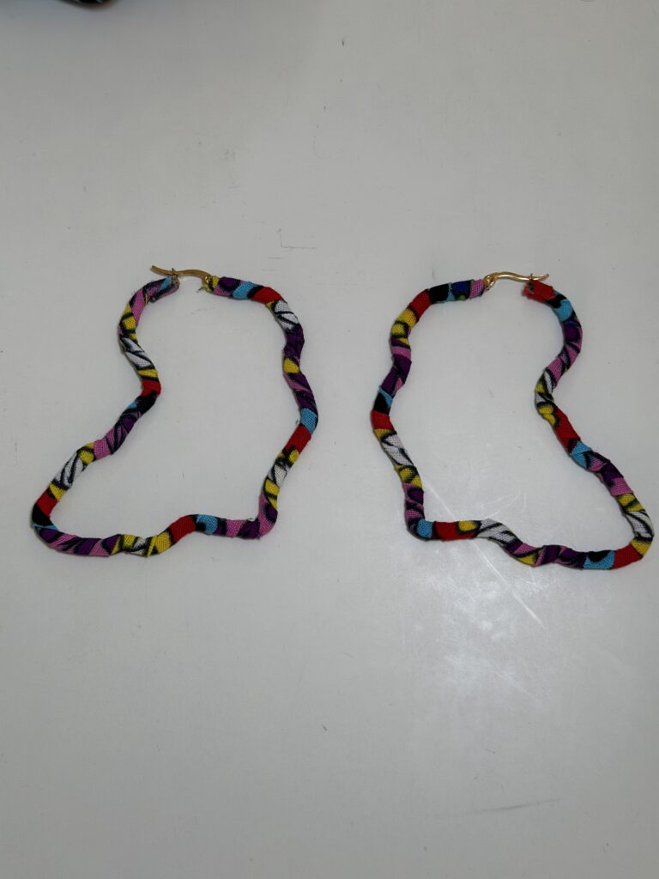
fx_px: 1218
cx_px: 330
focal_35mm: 48
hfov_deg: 30.3
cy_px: 440
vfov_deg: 39.7
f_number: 1.78
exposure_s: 1/381
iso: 64
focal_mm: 6.76
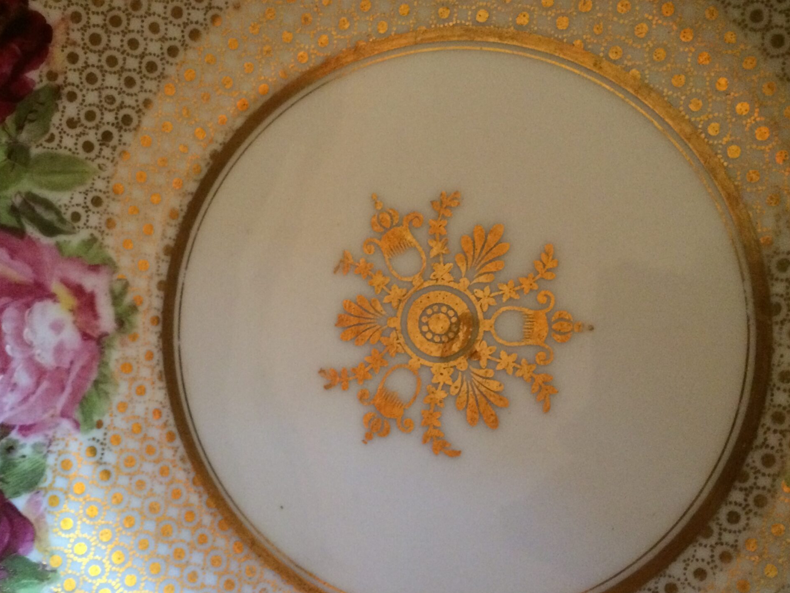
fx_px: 890
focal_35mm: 39
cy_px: 332
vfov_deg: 36.8
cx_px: 354
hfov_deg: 47.8
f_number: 2.2
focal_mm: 4.15
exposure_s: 1/15
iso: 400
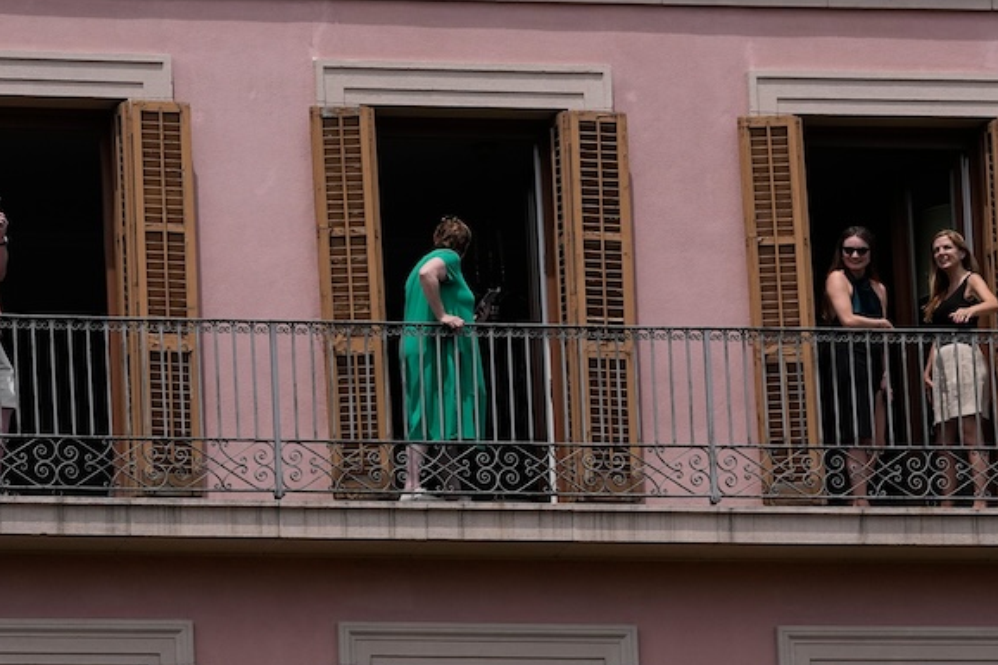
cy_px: 531
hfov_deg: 5.2
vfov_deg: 3.5
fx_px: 11002
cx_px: 468
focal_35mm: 397
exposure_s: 1/8000
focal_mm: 156
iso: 500
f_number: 4.5
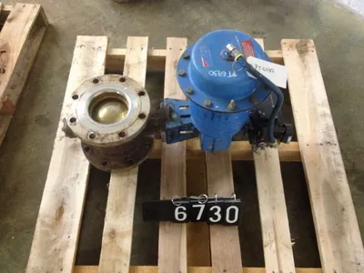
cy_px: 136
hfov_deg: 52.6
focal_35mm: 35
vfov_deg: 40.7
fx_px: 368
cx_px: 182
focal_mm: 4.28
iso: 320
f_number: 2.4
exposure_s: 1/20
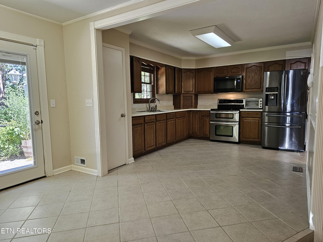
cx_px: 162
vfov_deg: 58.9
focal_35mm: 23
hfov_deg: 73.9
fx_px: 215
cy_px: 121
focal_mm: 6.3
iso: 250
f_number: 1.7
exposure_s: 1/120
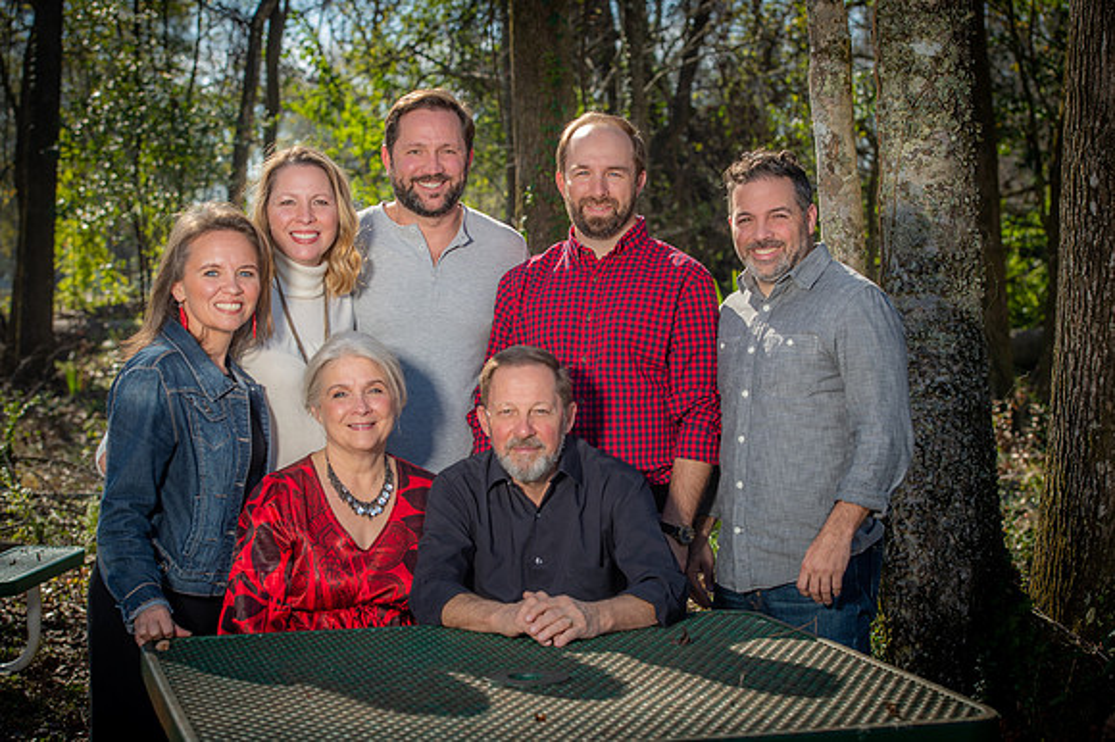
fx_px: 2167
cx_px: 558
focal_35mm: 70
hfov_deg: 28.9
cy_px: 371
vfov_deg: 19.4
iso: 50
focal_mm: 70
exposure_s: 1/250
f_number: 5.6
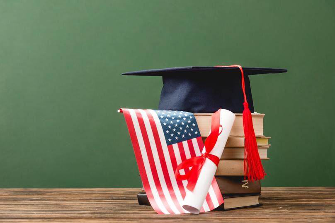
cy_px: 112
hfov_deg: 18.6
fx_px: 1024
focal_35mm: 110
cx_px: 168
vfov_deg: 12.5
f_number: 7.1
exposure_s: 1/200
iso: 100
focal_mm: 110
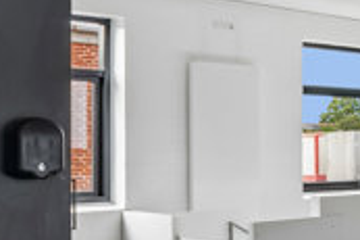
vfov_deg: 18.4
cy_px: 135
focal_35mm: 74
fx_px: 739
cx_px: 801
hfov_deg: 16.5
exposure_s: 1/6
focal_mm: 16
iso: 200
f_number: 10
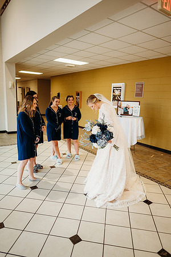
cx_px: 86
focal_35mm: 24
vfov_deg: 73.7
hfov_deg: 53.1
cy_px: 128
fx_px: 171
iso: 400
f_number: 1.8
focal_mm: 24
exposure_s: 1/160
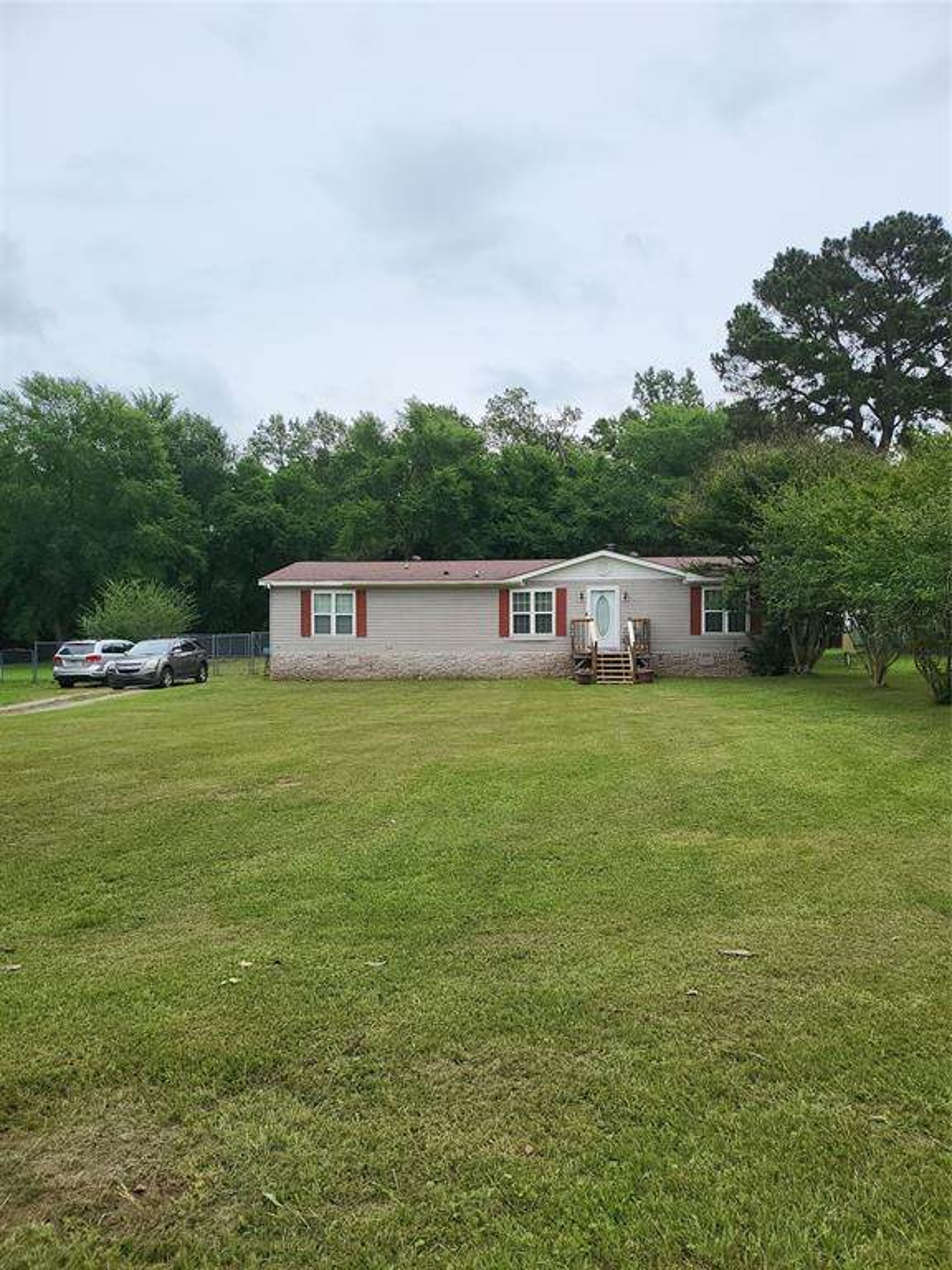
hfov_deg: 56.8
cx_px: 476
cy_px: 635
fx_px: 880
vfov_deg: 71.6
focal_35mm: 24
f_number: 1.8
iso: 40
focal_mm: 5
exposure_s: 1/2021
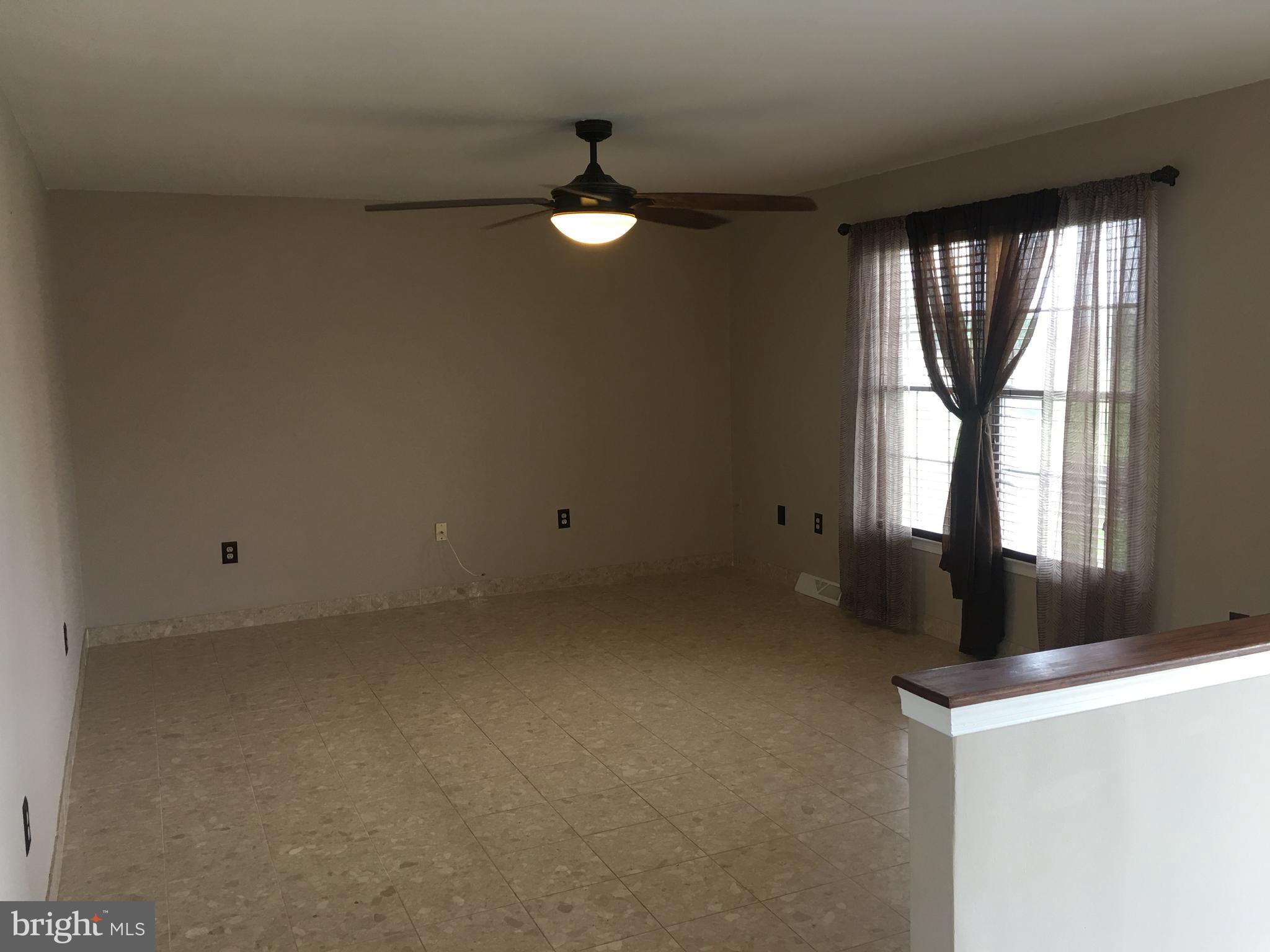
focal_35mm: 29
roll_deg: +1.6
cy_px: 476
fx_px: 1064
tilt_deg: -7.0
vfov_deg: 48.2
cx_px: 635
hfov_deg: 61.7
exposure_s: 1/15
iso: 25
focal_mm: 4.15
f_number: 2.2
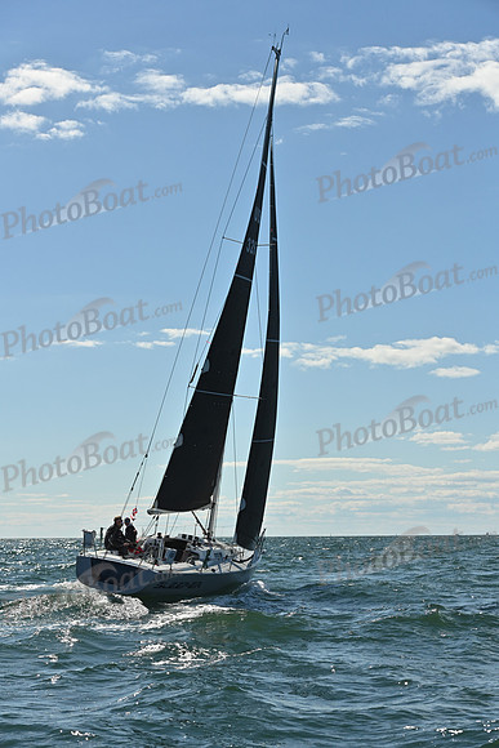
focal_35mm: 70
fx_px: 1454
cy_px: 374
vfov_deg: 28.8
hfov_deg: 19.5
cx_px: 250
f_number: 7.1
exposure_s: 1/3200
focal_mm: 70
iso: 320
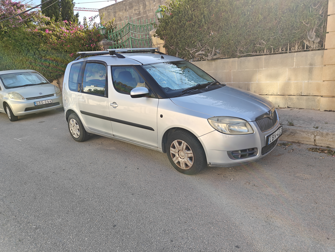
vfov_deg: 56.8
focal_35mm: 24
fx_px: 232
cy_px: 126
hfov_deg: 71.6
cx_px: 168
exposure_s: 1/1307
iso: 50
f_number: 1.8
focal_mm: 5.59
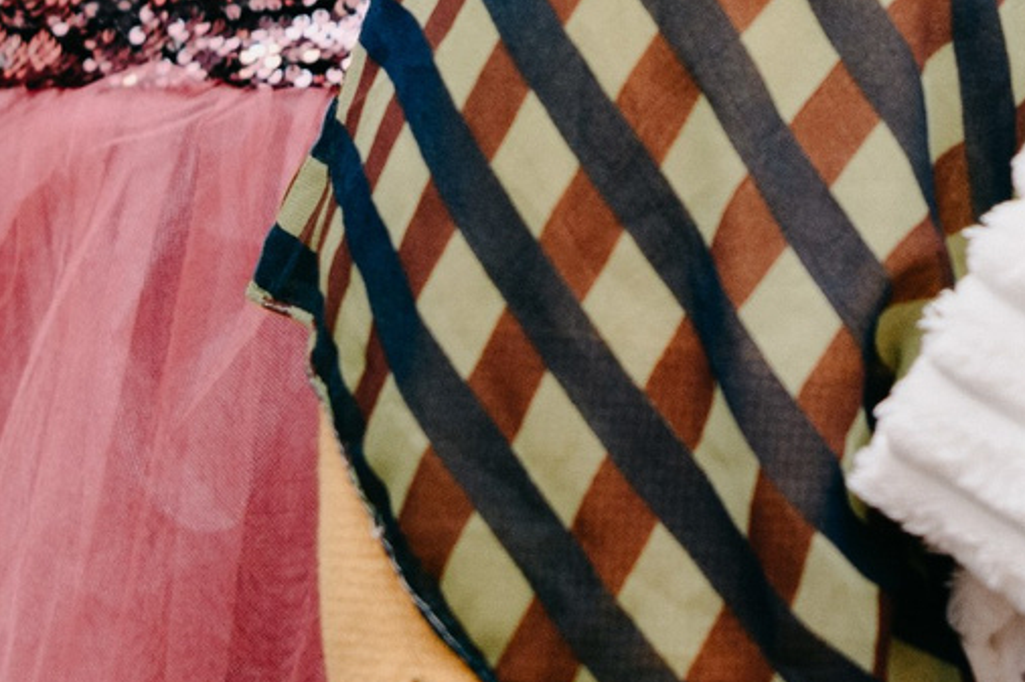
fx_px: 4611
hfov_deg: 12.6
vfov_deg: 8.2
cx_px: 989
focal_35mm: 162
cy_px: -426
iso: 320
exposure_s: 1/160
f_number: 4
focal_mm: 32
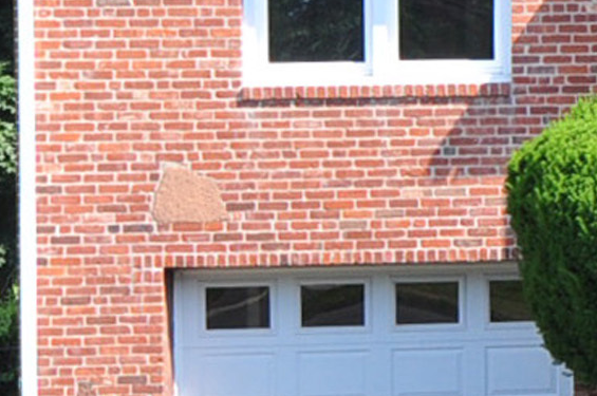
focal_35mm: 154
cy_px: -1
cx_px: 1336
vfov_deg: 8.8
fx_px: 2550
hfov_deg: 11.5
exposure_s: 1/250
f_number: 8
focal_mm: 20
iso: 250
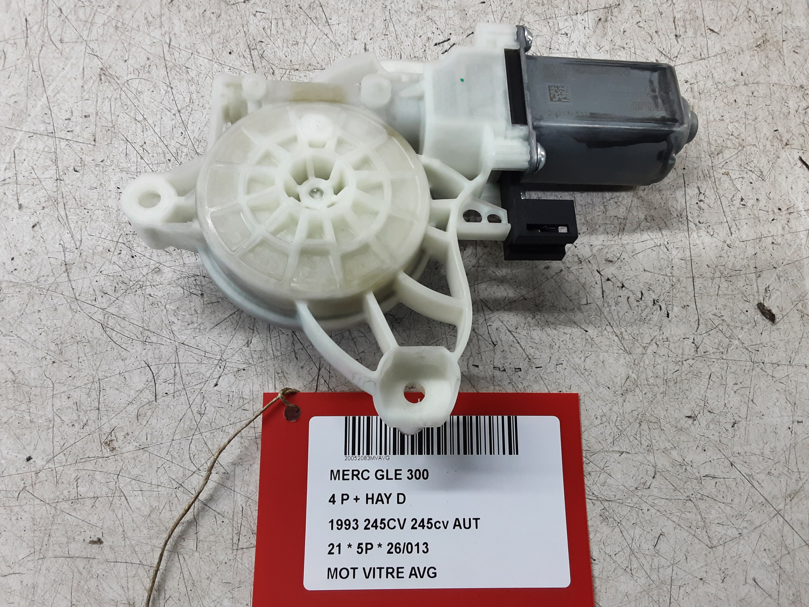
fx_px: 631
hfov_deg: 65.3
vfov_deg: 51.4
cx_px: 404
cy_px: 304
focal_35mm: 27
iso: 100
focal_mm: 2.91
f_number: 1.9
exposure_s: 1/50
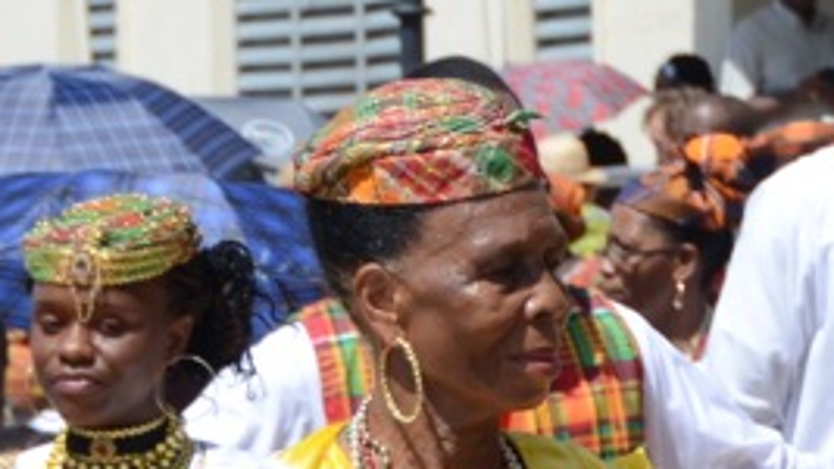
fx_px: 10302
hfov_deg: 4.6
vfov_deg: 2.6
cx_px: 1462
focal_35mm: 466
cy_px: 647
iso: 100
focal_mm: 62
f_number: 5.6
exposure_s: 1/500
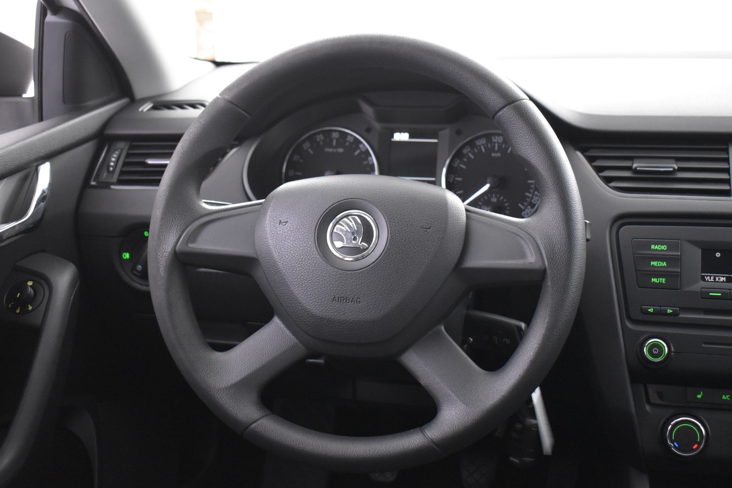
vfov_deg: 28.9
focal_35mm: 46
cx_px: 366
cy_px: 244
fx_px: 945
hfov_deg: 42.3
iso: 3200
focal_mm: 31
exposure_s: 1/10
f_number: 4.2
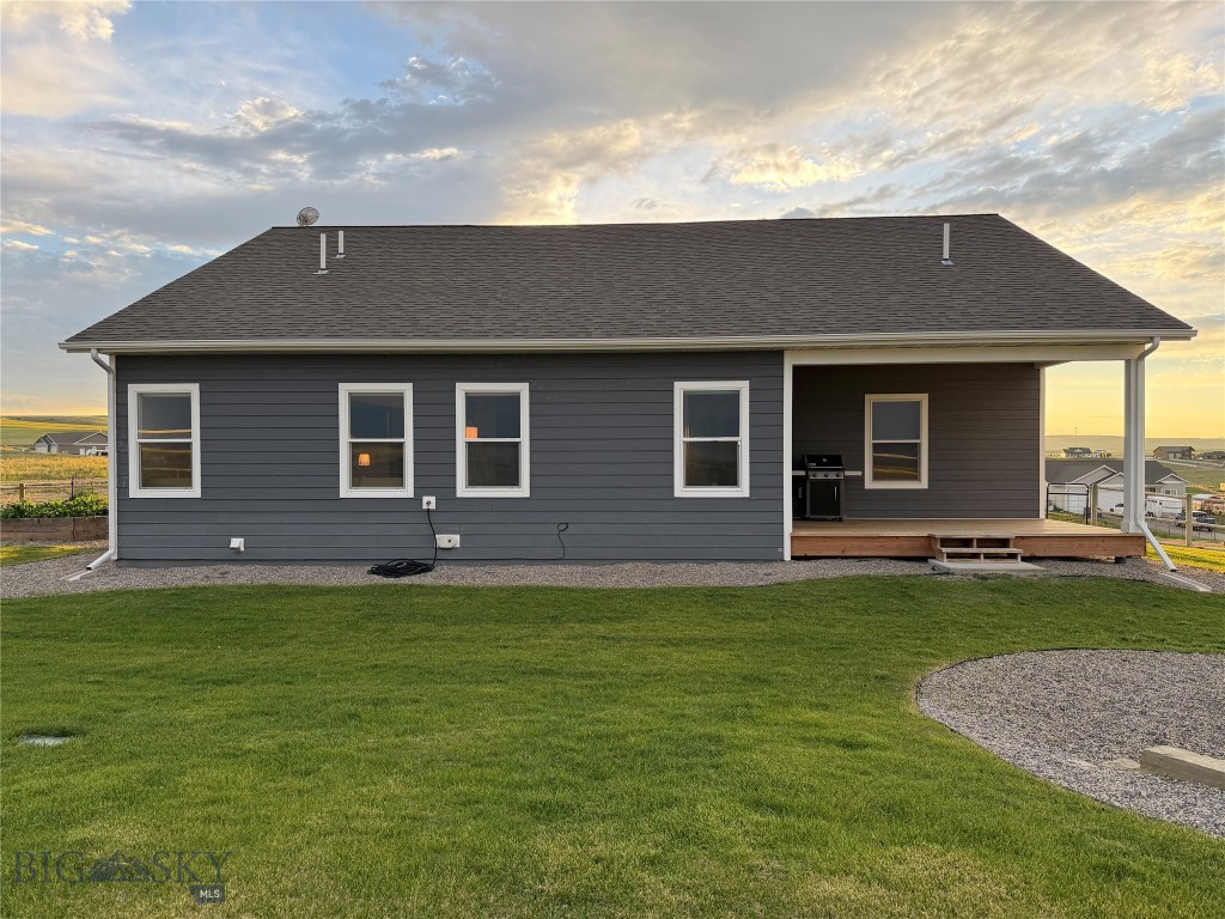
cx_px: 612
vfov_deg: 56.8
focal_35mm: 24
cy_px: 460
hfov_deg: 71.6
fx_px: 849
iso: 100
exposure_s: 1/391
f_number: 1.78
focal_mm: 6.76
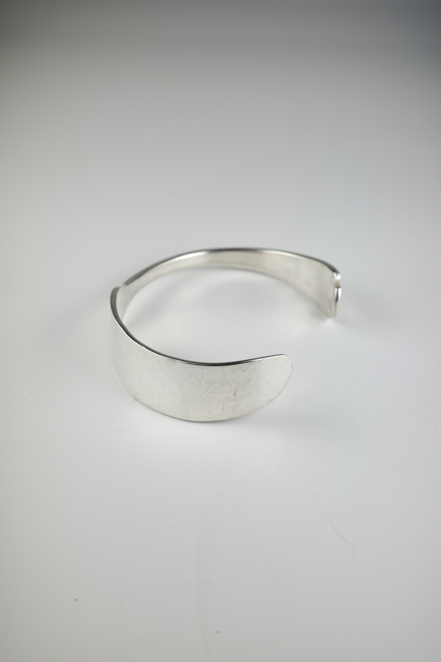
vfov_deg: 48.5
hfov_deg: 33.4
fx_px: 735
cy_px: 331
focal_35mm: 40
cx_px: 220
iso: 100
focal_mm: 26
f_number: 6.3
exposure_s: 1/60
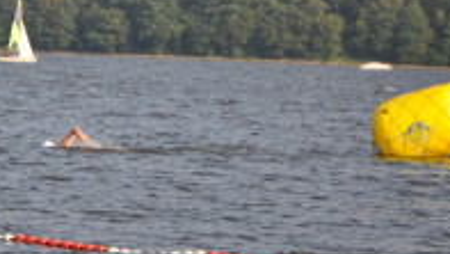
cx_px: 64
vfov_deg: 3.0
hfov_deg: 5.4
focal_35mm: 401
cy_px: 23
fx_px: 4790
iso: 200
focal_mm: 105
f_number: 5.6
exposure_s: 1/500
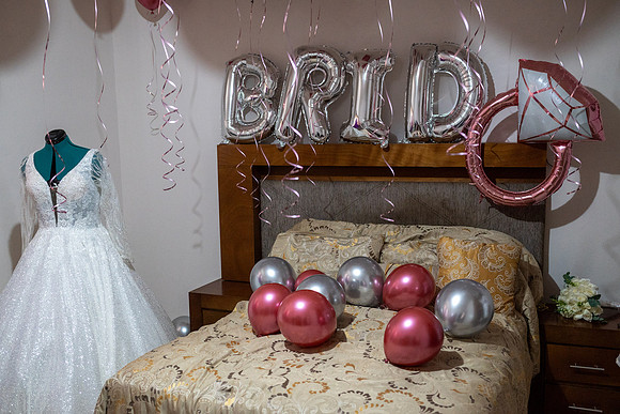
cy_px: 207
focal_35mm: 35
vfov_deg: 37.9
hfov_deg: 54.4
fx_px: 603
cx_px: 310
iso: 1600
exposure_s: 1/125
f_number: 3.5
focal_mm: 35
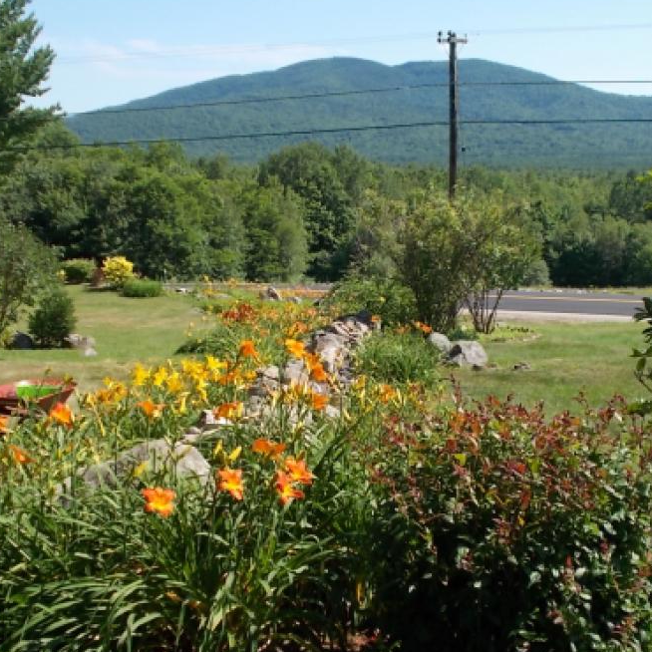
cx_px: 372
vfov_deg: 31.6
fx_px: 1151
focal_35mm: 54
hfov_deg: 31.6
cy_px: 353
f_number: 3.9
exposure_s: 1/400
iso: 80
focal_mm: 6.9
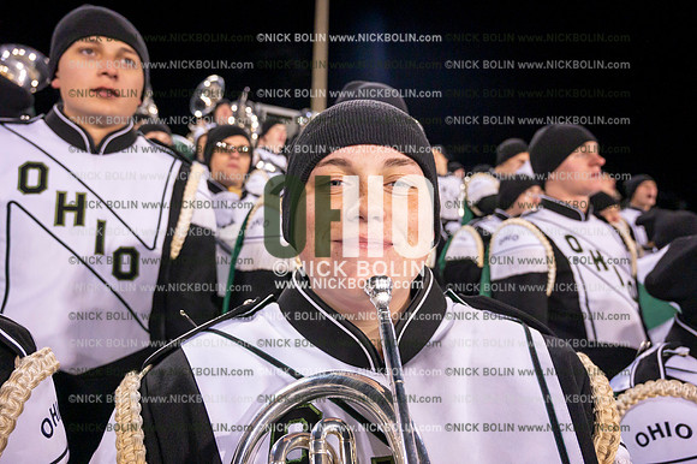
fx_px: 464
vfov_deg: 53.1
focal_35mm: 24
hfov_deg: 73.8
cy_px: 232
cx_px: 348
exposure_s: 1/640
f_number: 4.5
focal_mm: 24
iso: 5000
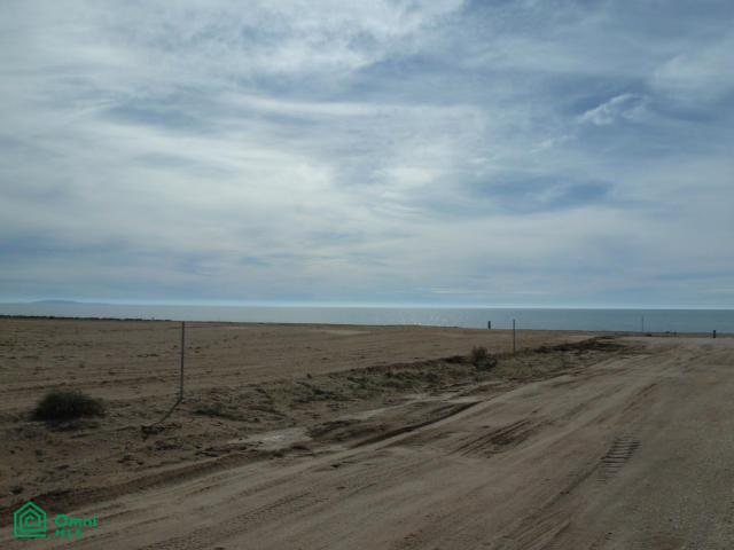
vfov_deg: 46.8
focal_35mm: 30
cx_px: 367
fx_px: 636
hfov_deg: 60.0
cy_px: 275
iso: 80
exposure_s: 1/1300
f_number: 6.3
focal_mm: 5
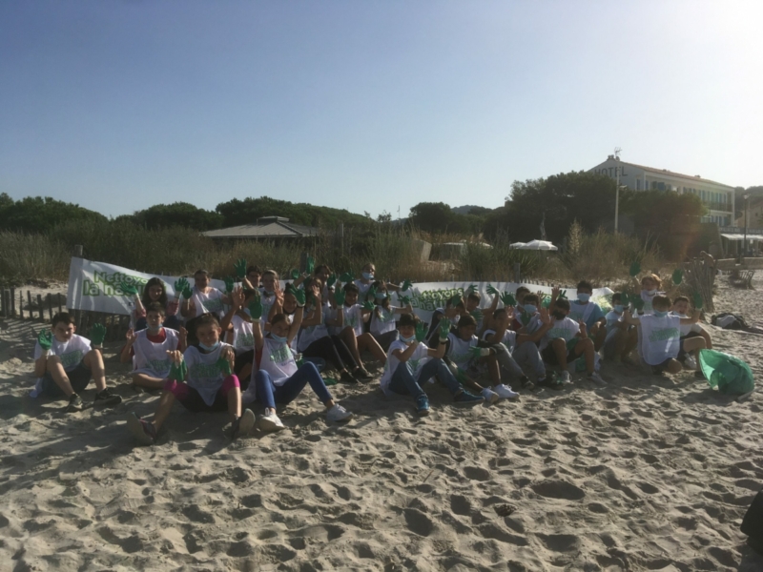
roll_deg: +0.6
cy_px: 286
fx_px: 639
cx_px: 382
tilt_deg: -1.9
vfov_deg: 48.2
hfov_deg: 61.7
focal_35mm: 29
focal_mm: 4.15
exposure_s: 1/3344
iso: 25
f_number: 2.2
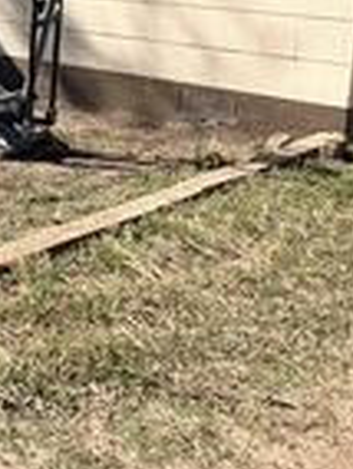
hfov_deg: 21.4
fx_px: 854
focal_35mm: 63
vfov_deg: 29.7
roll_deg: -0.9
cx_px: -89
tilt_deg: -10.2
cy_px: 69
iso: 25
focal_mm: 2.22
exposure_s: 1/770
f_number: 2.2
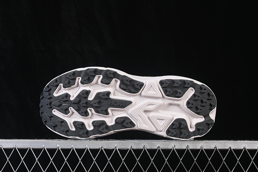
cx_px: 129
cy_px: 86
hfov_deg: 27.0
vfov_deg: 18.2
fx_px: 537
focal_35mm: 75
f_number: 8
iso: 160
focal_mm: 50
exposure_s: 1/80
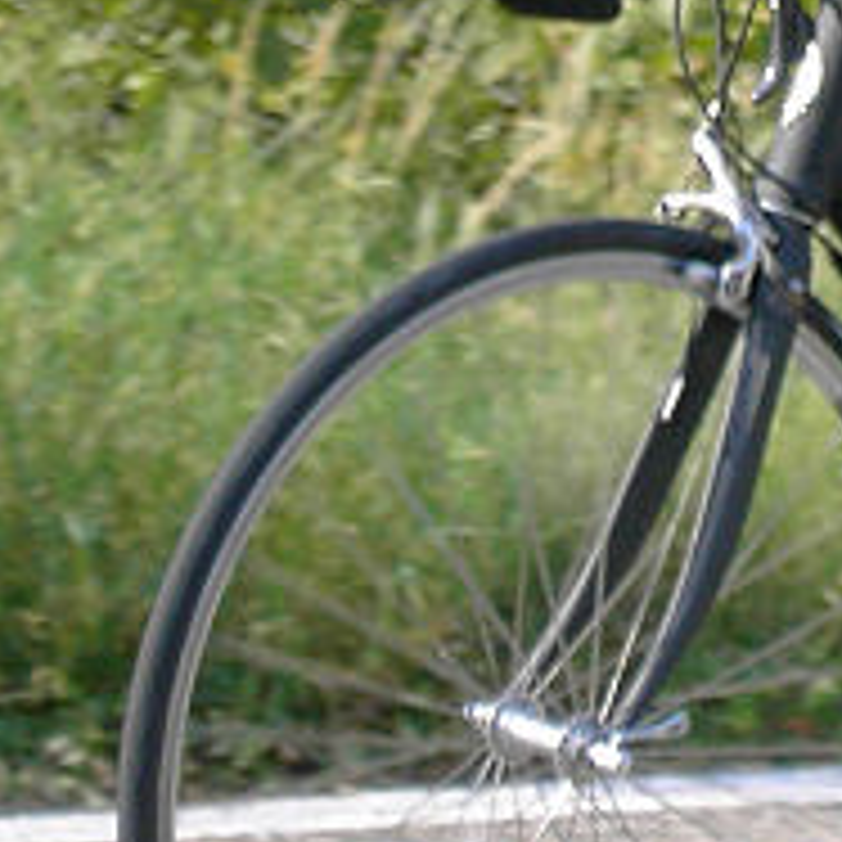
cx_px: 752
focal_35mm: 397
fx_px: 10925
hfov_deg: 4.4
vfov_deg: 4.4
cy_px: -225
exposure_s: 1/250
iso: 100
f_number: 4.7
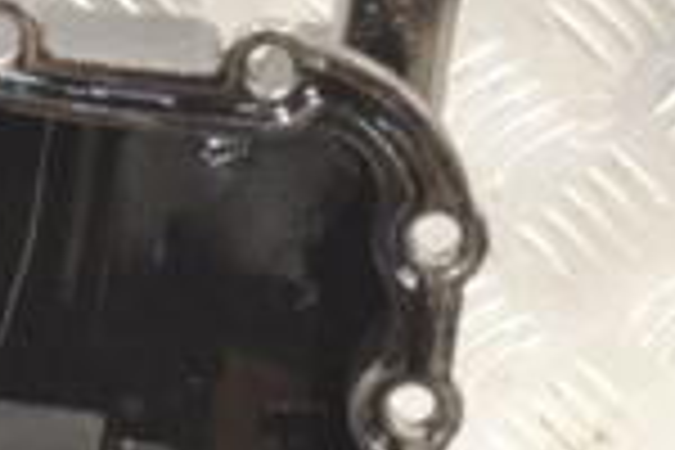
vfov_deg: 5.7
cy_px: 382
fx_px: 4500
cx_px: -522
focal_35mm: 240
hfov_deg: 8.3
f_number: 5.3
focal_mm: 40
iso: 3200
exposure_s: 1/125
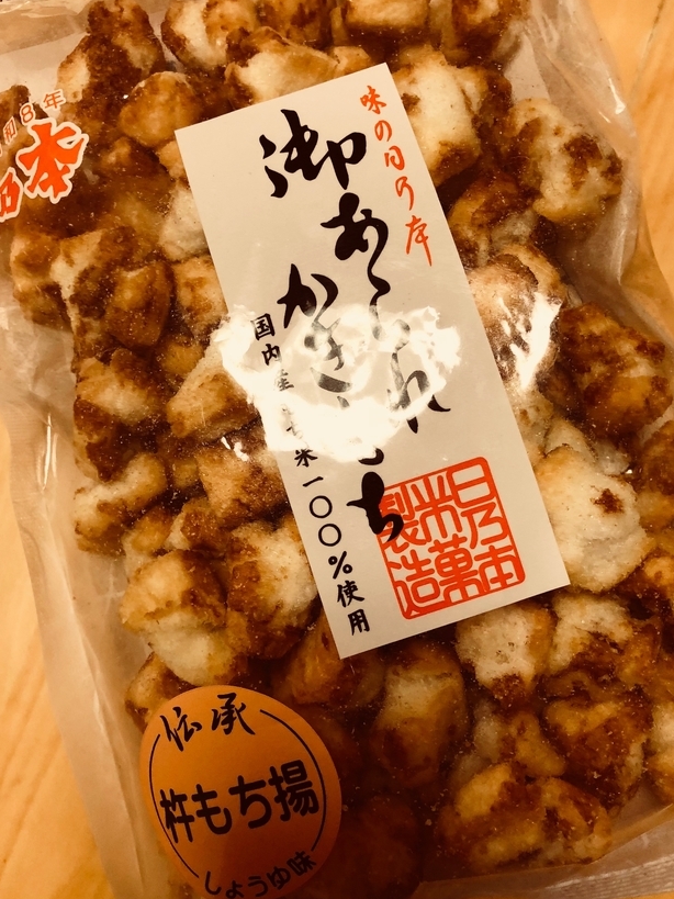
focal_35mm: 35
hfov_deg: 40.7
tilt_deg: -79.5
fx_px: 909
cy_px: 453
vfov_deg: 52.6
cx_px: 367
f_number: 1.8
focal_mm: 3.99
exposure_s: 1/17
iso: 50
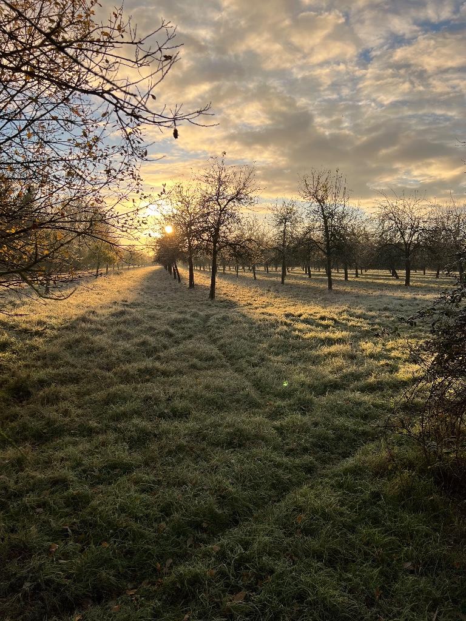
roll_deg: -0.7
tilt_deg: -5.1
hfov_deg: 53.1
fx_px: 467
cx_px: 233
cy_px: 310
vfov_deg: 67.3
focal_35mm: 26
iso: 50
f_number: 1.5
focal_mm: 5.7
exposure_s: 1/2632
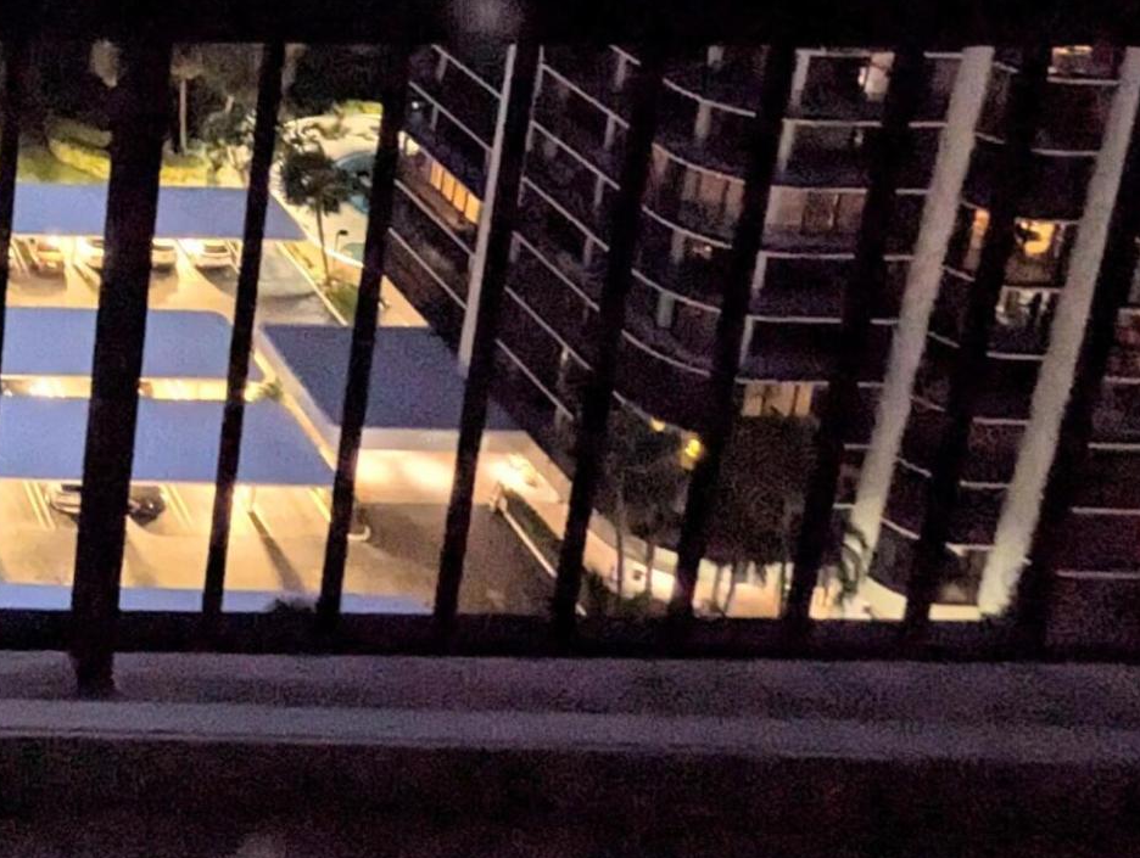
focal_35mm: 49
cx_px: -512
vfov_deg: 26.3
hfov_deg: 28.1
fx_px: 1616
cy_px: -189
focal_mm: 2.35
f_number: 2.2
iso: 1607
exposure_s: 1/14.9
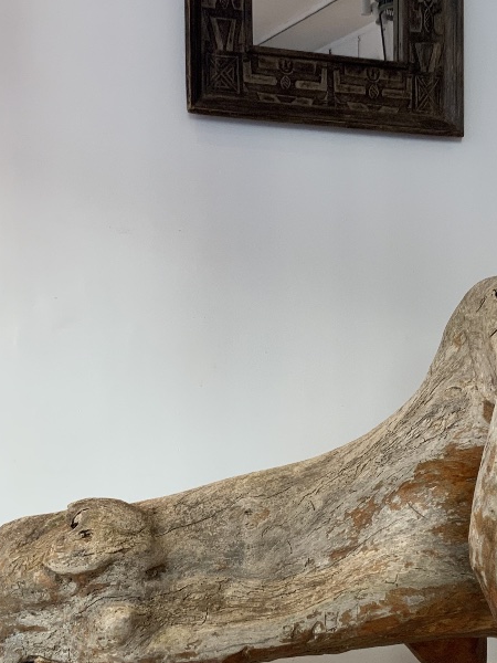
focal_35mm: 58
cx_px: 289
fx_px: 1110
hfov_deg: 25.2
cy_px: 433
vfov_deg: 33.0
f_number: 1.8
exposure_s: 1/50
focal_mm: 3
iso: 32
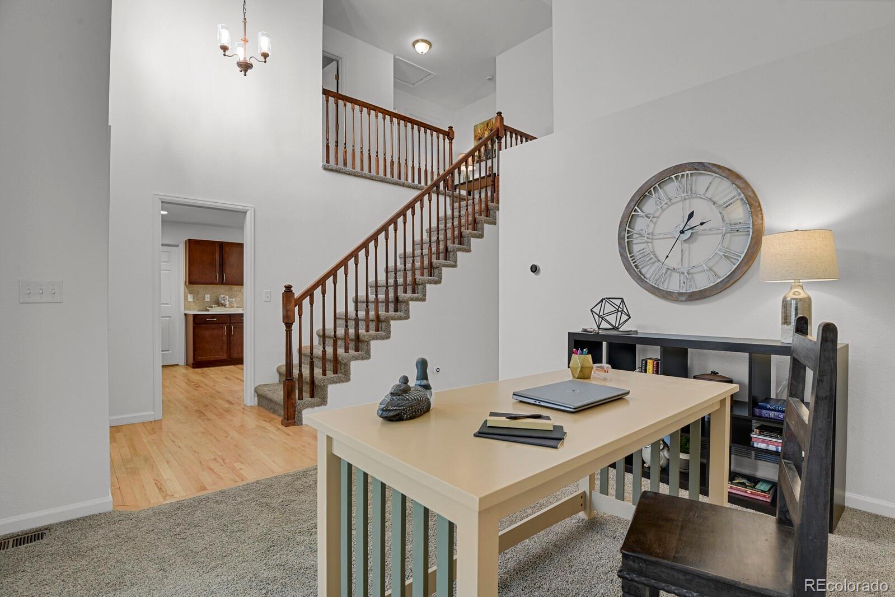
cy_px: 298
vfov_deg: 70.4
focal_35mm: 17
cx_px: 448
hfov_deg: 93.3
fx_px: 423
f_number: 8
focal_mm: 17
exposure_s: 2.5
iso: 250
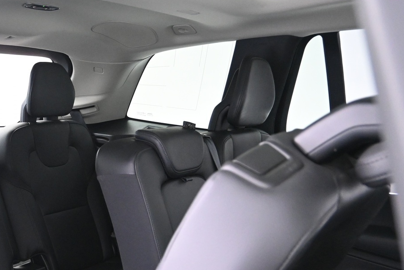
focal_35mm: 43
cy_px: 221
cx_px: 67
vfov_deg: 30.3
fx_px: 483
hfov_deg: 42.8
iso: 3200
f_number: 3.5
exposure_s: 1/15
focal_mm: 16
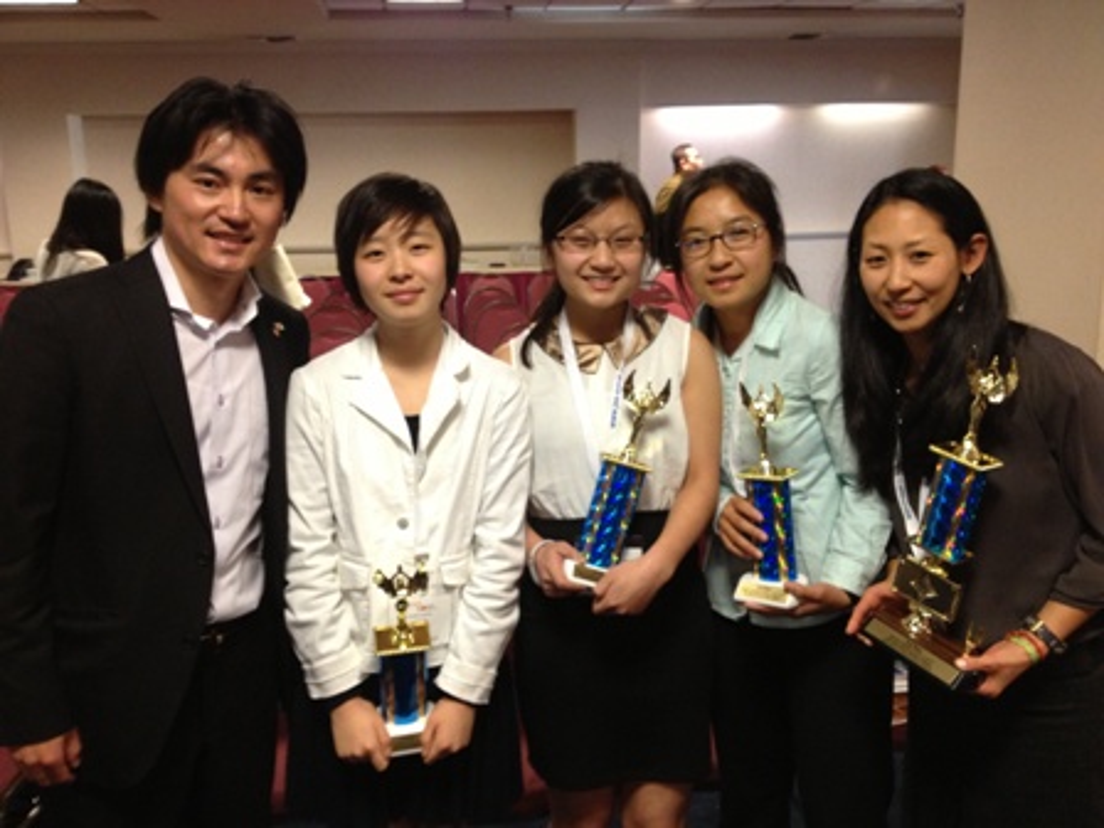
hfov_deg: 52.6
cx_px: 552
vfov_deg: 40.7
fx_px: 1116
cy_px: 414
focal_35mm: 35
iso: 250
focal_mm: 4.28
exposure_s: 1/20
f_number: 2.4
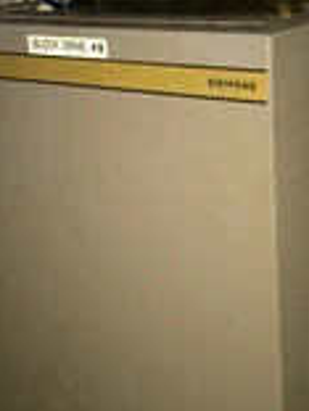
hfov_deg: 20.4
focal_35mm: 72
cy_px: 206
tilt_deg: -18.7
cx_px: 158
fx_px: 857
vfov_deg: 27.0
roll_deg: +3.4
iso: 20
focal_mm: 3.99
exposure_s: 1/16
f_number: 1.8
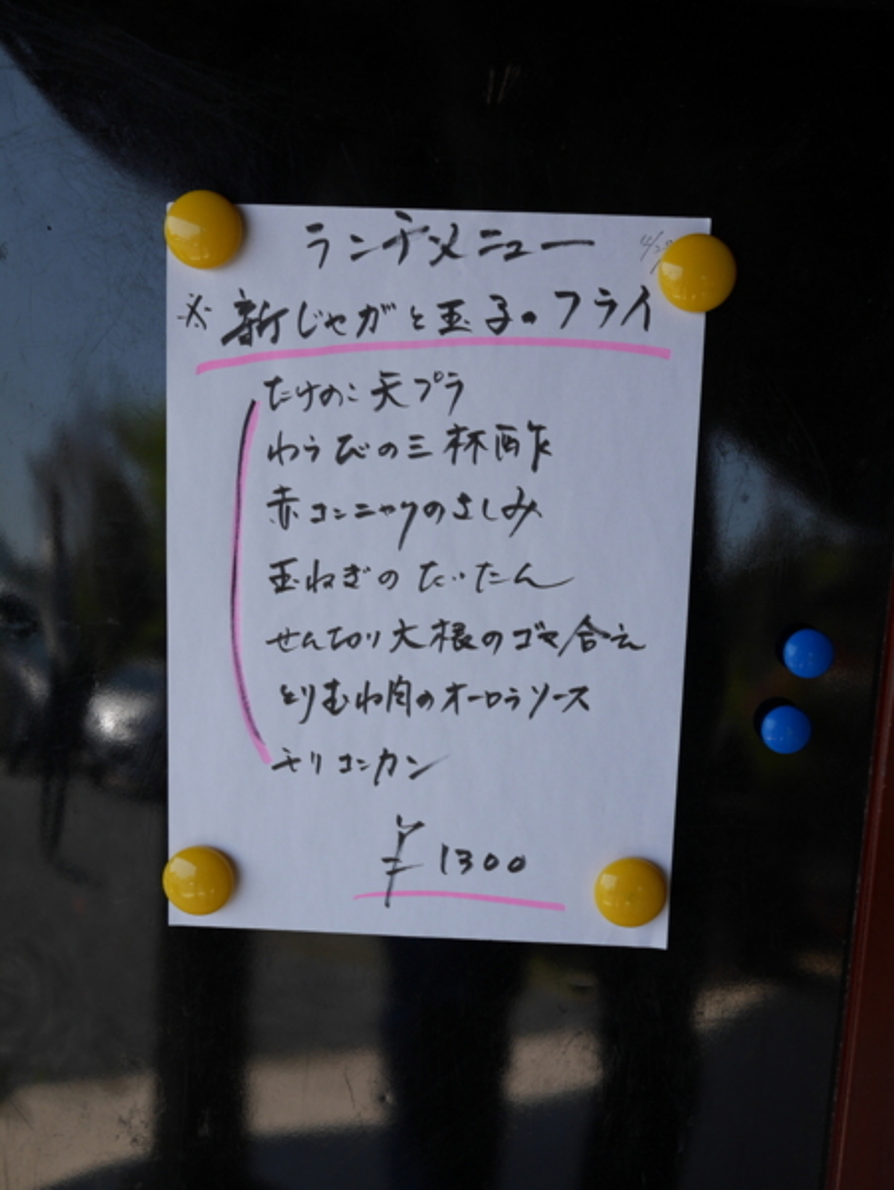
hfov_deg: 36.0
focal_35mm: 40
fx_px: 1375
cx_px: 447
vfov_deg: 46.8
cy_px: 595
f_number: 4
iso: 200
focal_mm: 20
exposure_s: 1/500
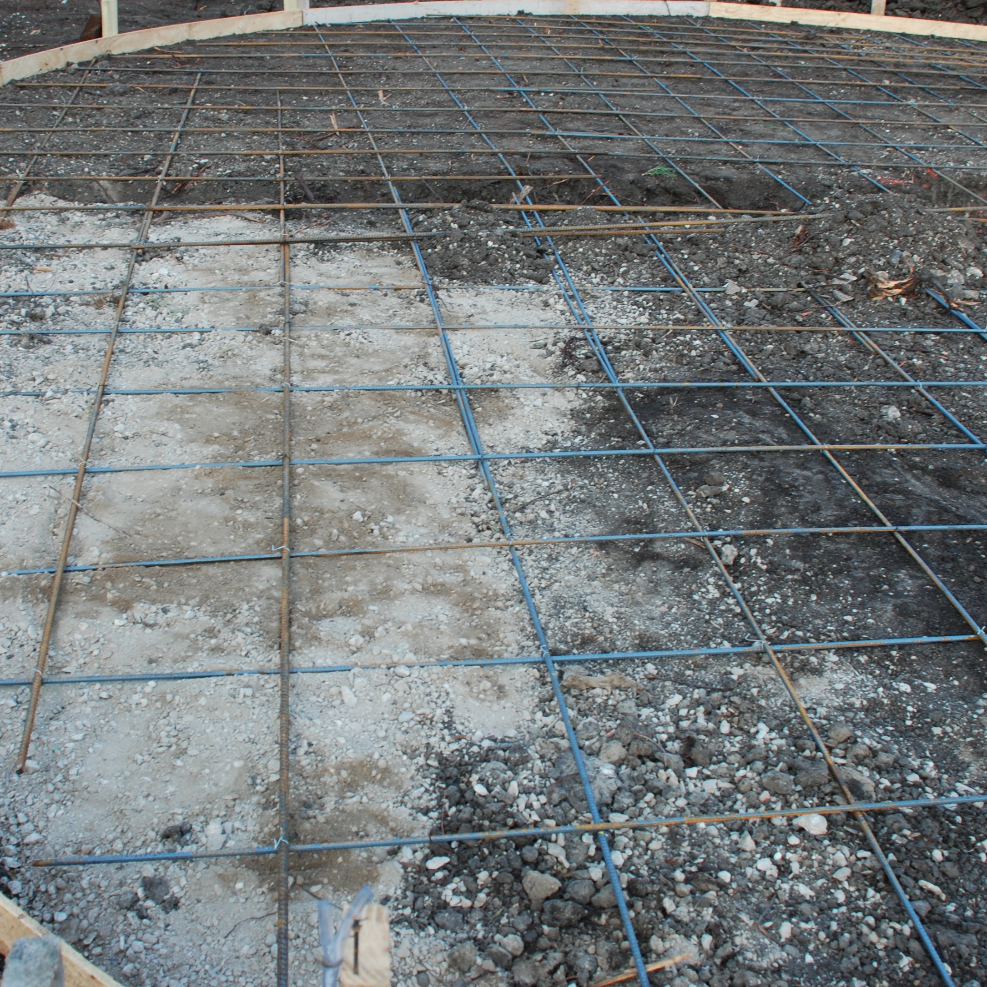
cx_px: 407
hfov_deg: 40.8
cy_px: 433
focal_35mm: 41
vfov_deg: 40.9
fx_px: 1323
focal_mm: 18
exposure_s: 1/80
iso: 200
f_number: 4.5
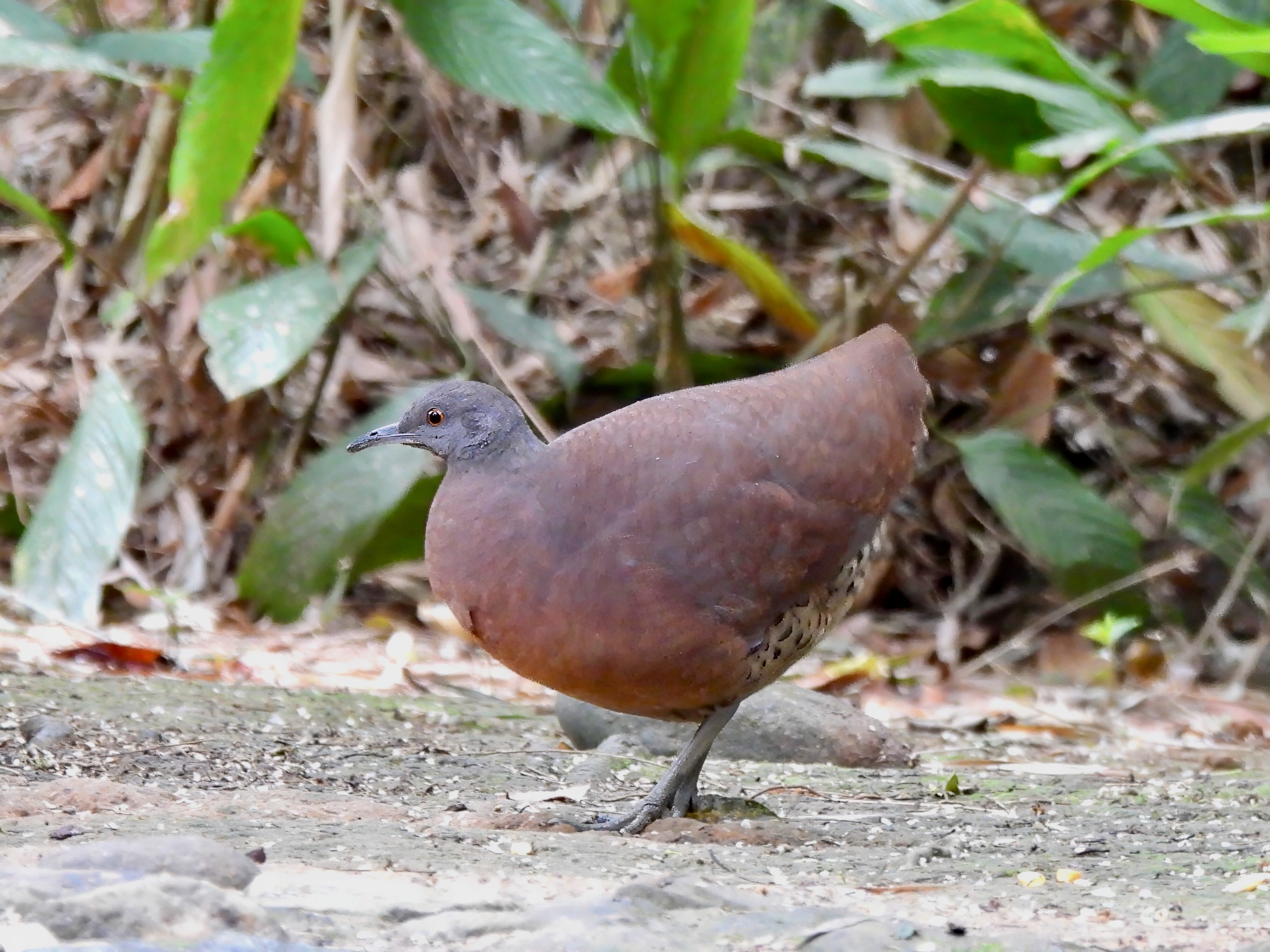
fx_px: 11006
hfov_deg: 6.6
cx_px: 635
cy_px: 476
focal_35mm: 300
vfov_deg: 5.0
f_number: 5
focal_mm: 53.5
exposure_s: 1/1.25
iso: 800
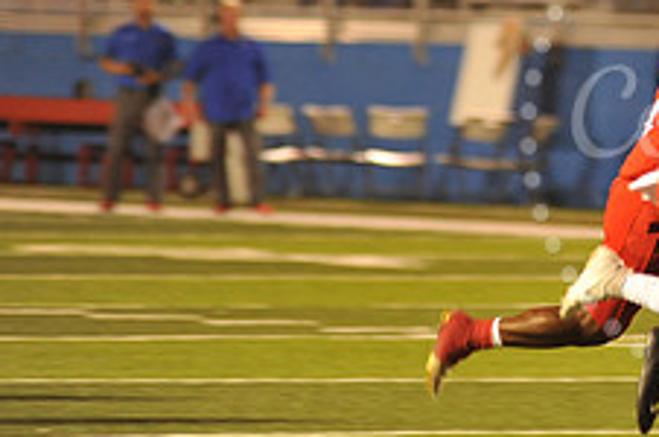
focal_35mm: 514
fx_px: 9396
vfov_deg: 2.7
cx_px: 799
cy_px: 128
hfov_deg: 4.0
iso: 2000
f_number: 2.8
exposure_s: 1/200
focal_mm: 200
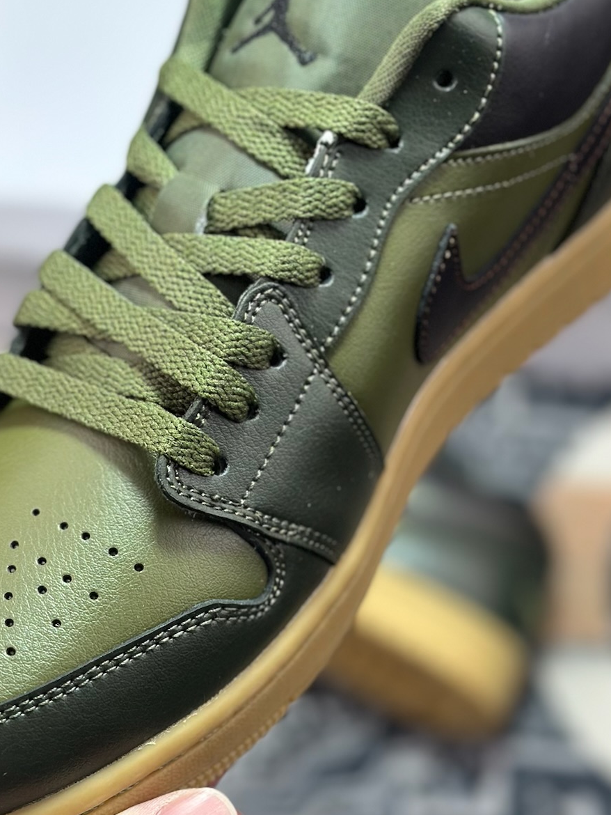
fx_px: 1976
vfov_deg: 23.3
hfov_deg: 17.6
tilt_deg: -57.1
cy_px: 382
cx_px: 241
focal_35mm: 84
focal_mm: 6.86
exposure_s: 1/475
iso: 80
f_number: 1.78
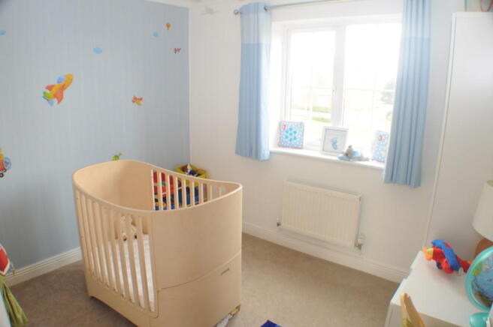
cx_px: 246
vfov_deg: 39.9
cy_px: 164
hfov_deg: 57.3
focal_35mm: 33
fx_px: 451
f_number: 10
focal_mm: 22
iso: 400
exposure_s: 1/5
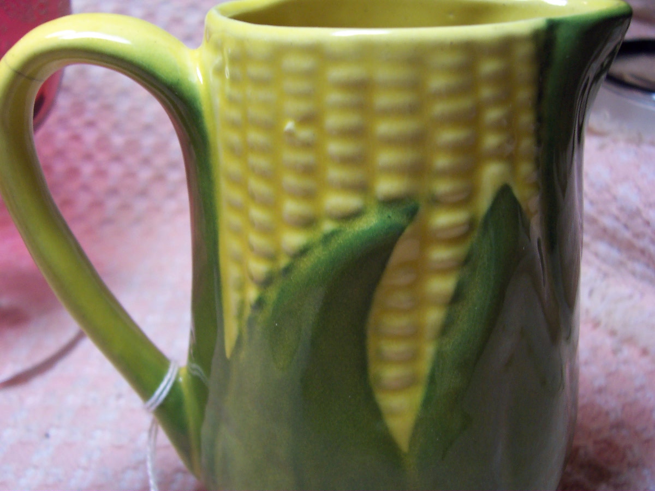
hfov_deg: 50.1
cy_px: 246
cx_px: 328
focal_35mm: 37
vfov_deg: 38.7
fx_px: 700
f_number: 2.8
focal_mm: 5.6
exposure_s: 1/30
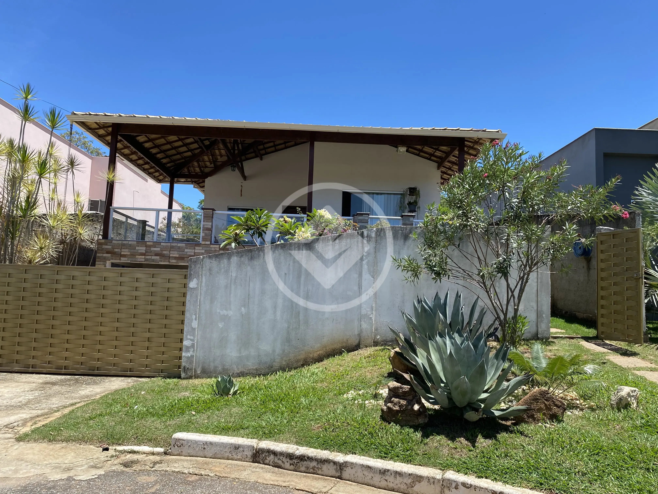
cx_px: 329
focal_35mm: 26
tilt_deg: +4.7
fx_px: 494
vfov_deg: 53.1
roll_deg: -2.0
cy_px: 247
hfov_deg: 67.3
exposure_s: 1/1504
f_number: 1.8
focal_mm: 4.25
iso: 32
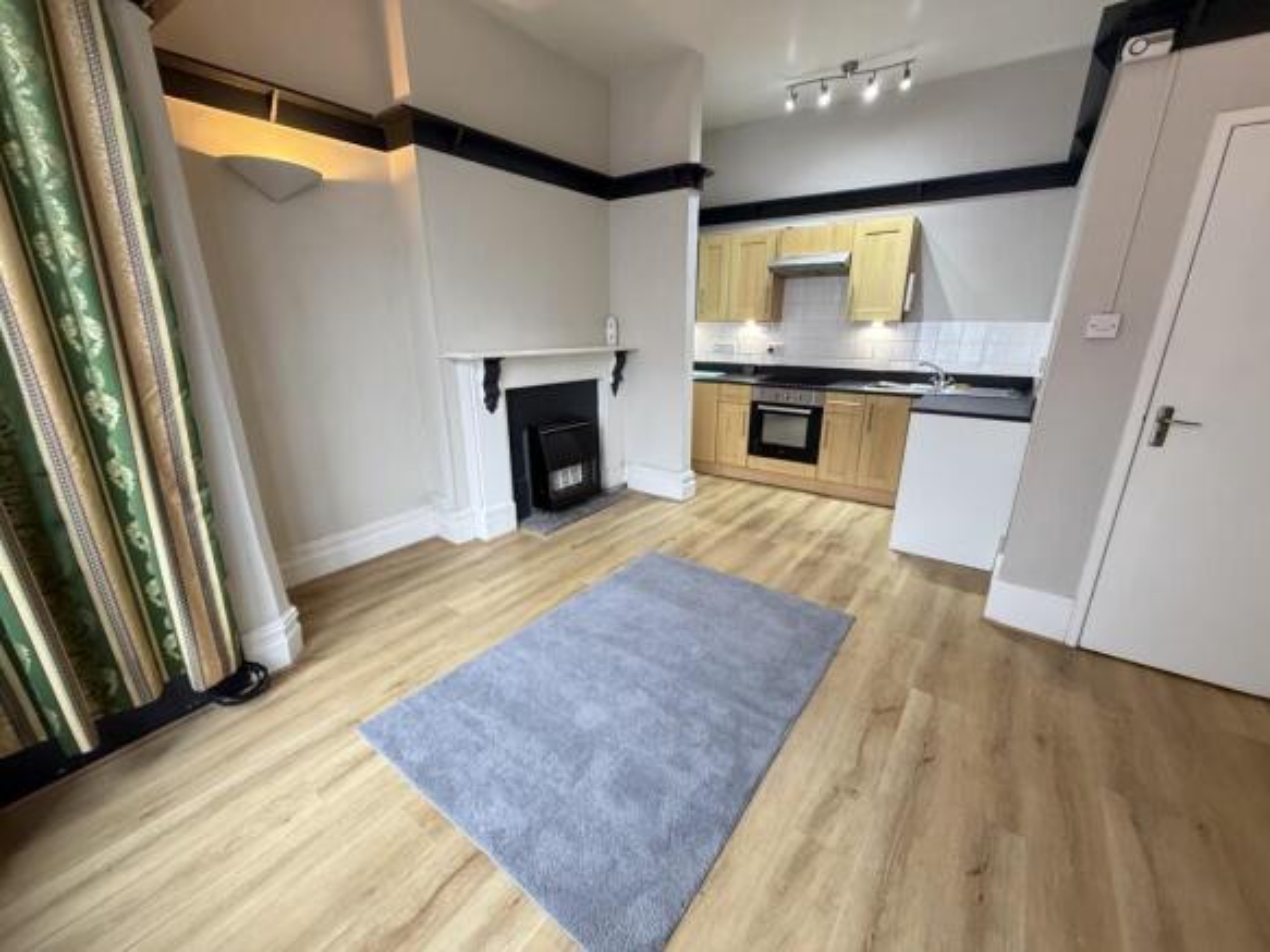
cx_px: 635
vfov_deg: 85.7
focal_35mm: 14
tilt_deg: -17.2
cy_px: 476
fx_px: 514
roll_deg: -0.2
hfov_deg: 102.1
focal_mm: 2.22
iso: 400
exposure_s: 1/50
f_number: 2.2
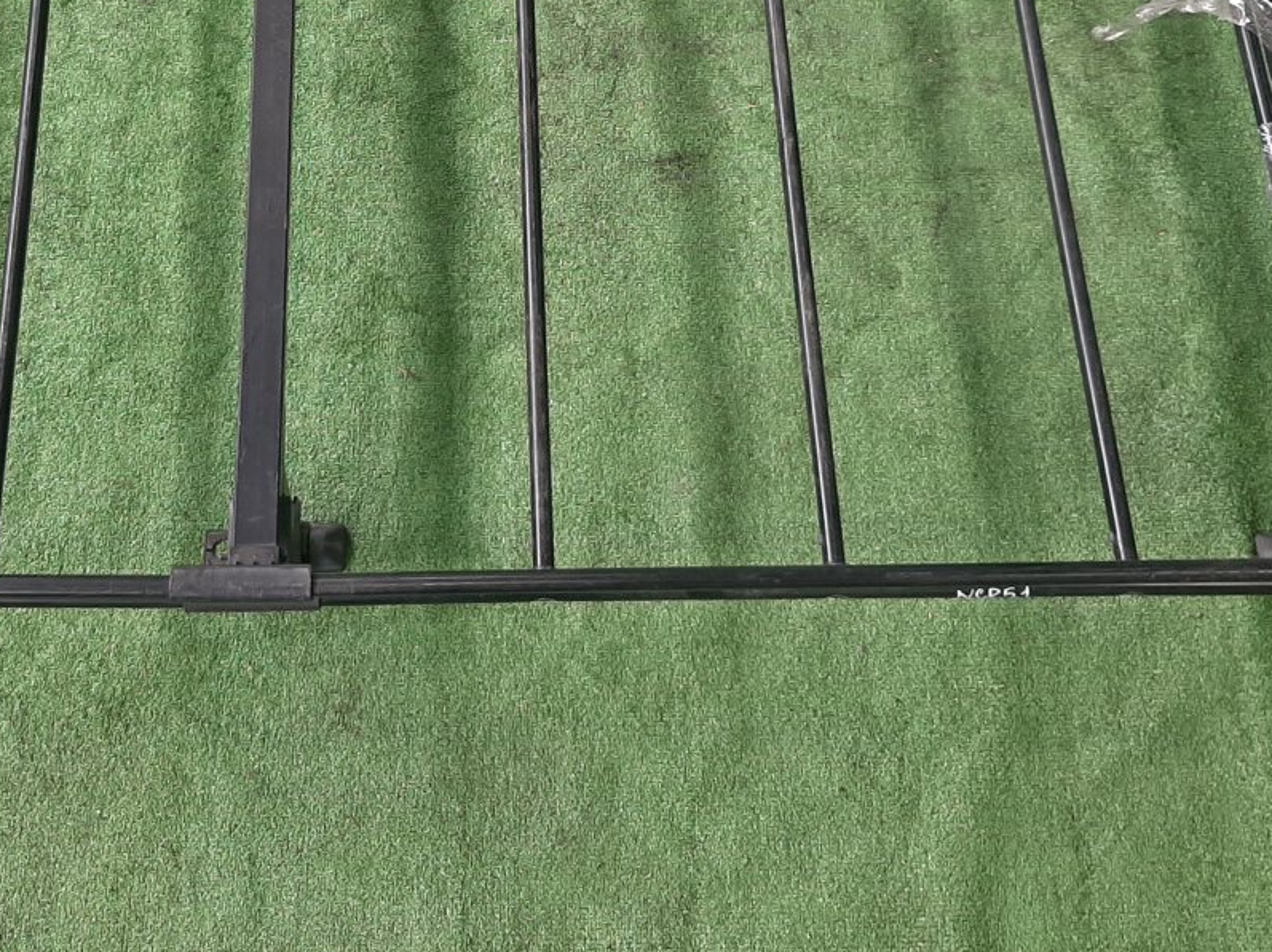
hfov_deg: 40.1
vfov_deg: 29.6
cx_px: 466
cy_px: 102
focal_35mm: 47
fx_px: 1726
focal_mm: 3.93
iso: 59
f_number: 1.7
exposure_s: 1/50
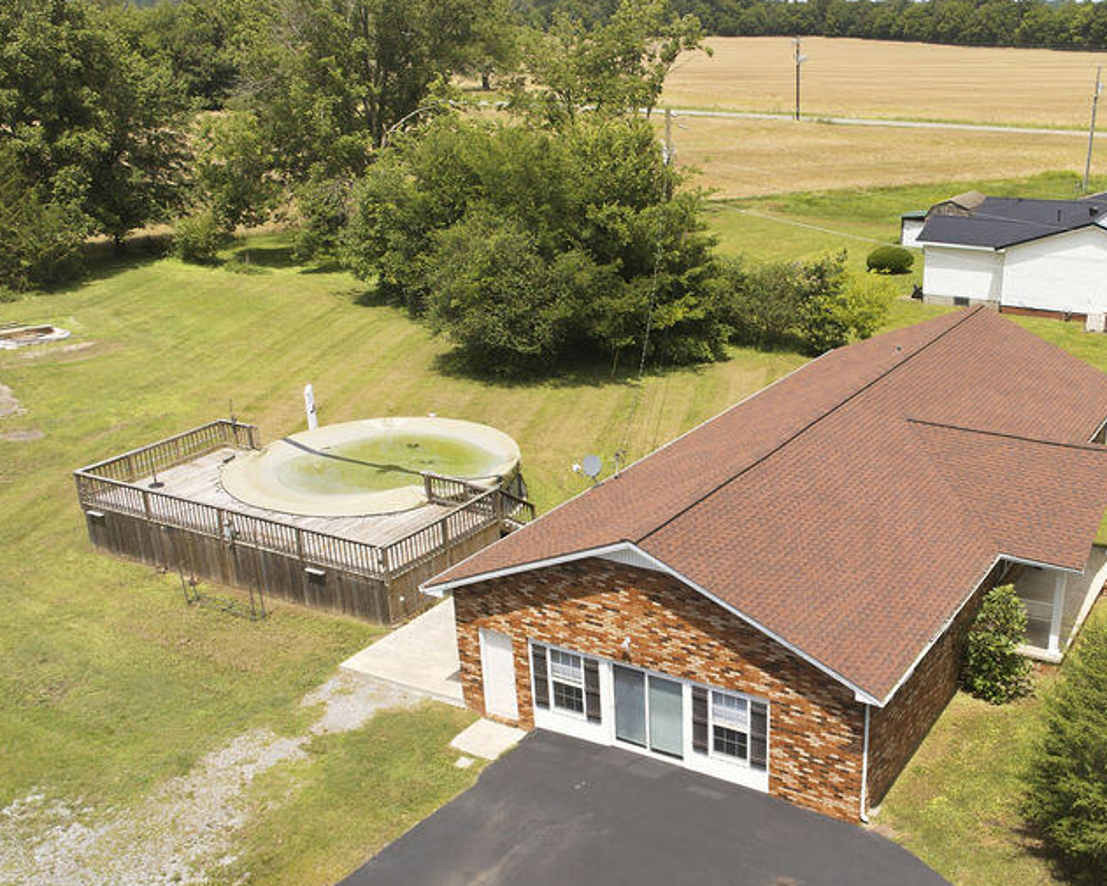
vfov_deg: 38.9
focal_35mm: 38
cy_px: 555
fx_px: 1245
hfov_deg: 47.3
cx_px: 721
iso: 100
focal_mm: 12.3
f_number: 2.8
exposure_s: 1/1000
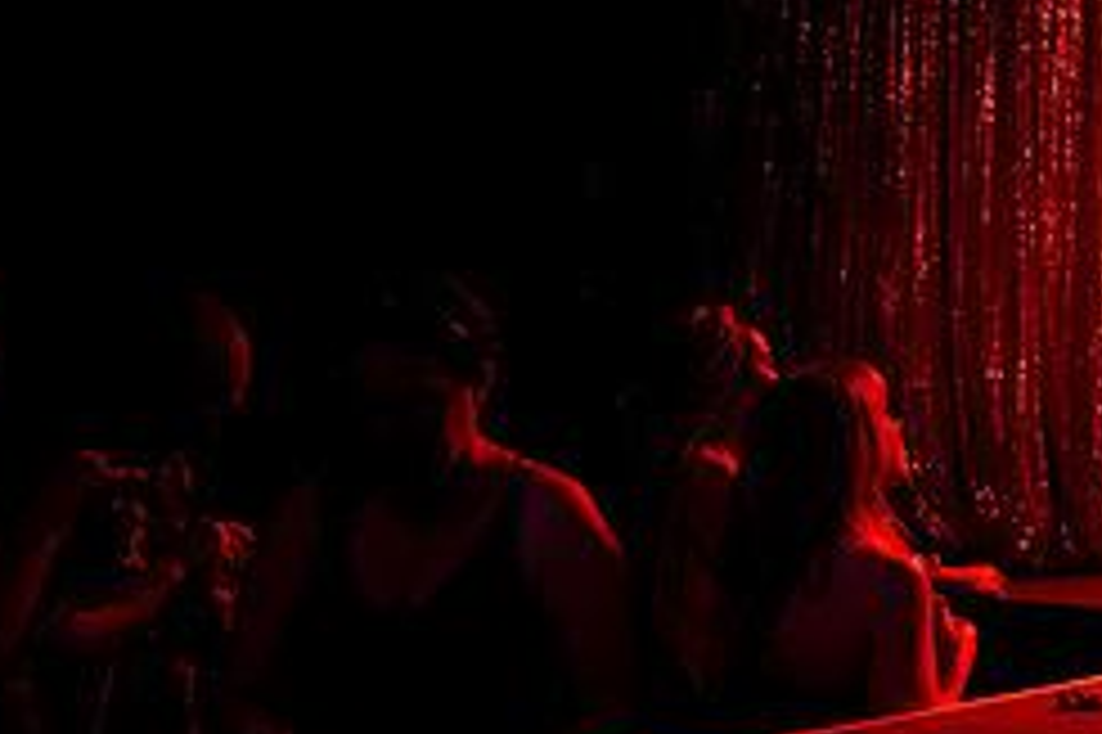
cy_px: 54
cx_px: 1168
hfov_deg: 29.6
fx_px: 1897
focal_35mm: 62
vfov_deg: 21.3
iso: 4000
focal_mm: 24
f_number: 4
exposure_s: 1/160
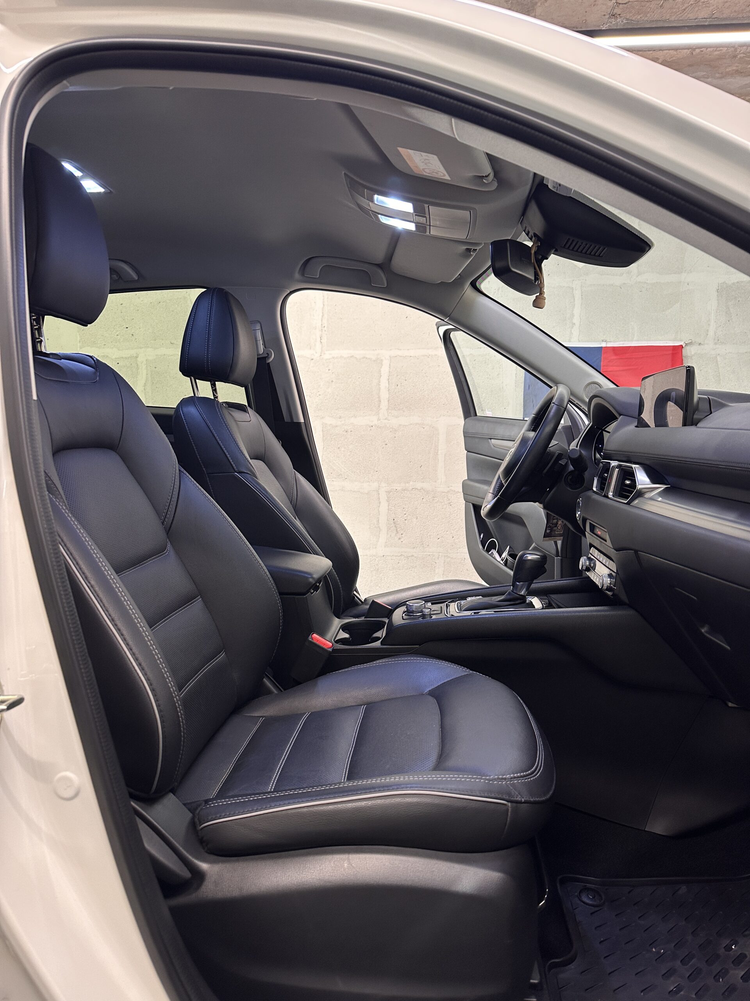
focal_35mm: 24
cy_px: 500
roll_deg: -0.9
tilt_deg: -4.4
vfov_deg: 71.6
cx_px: 375
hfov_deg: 56.8
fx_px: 693
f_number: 1.78
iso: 160
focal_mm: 6.86
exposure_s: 1/50
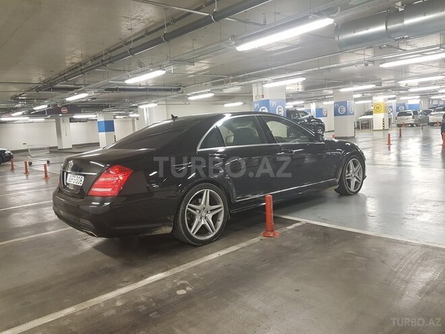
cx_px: 222
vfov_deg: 53.1
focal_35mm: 26
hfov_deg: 67.3
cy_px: 167
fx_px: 334
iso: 160
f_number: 1.7
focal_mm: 4.2
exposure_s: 1/33
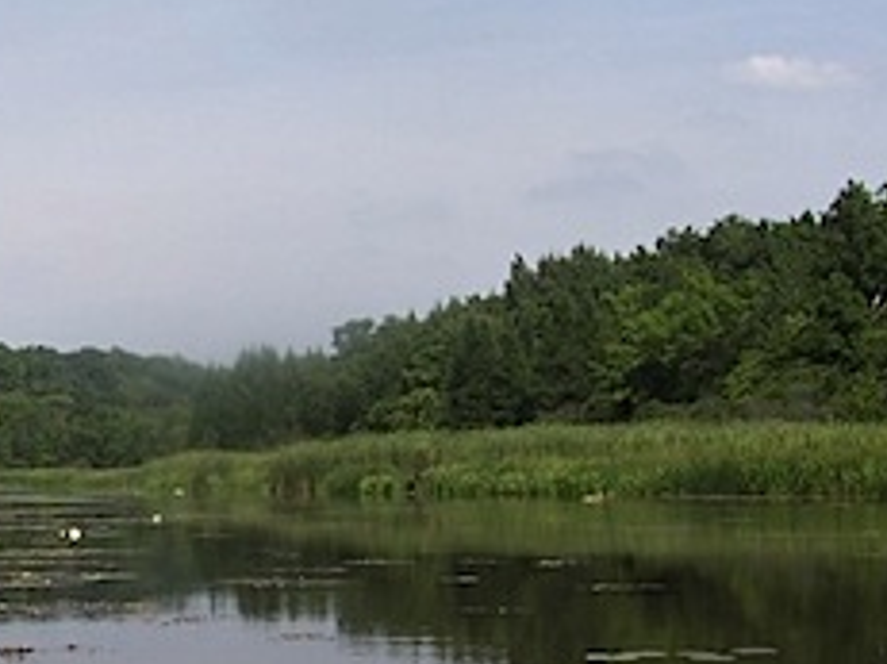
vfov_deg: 19.0
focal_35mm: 77
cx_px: 4
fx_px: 1972
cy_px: 476
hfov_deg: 24.2
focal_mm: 5.6
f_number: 5.6
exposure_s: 1/500
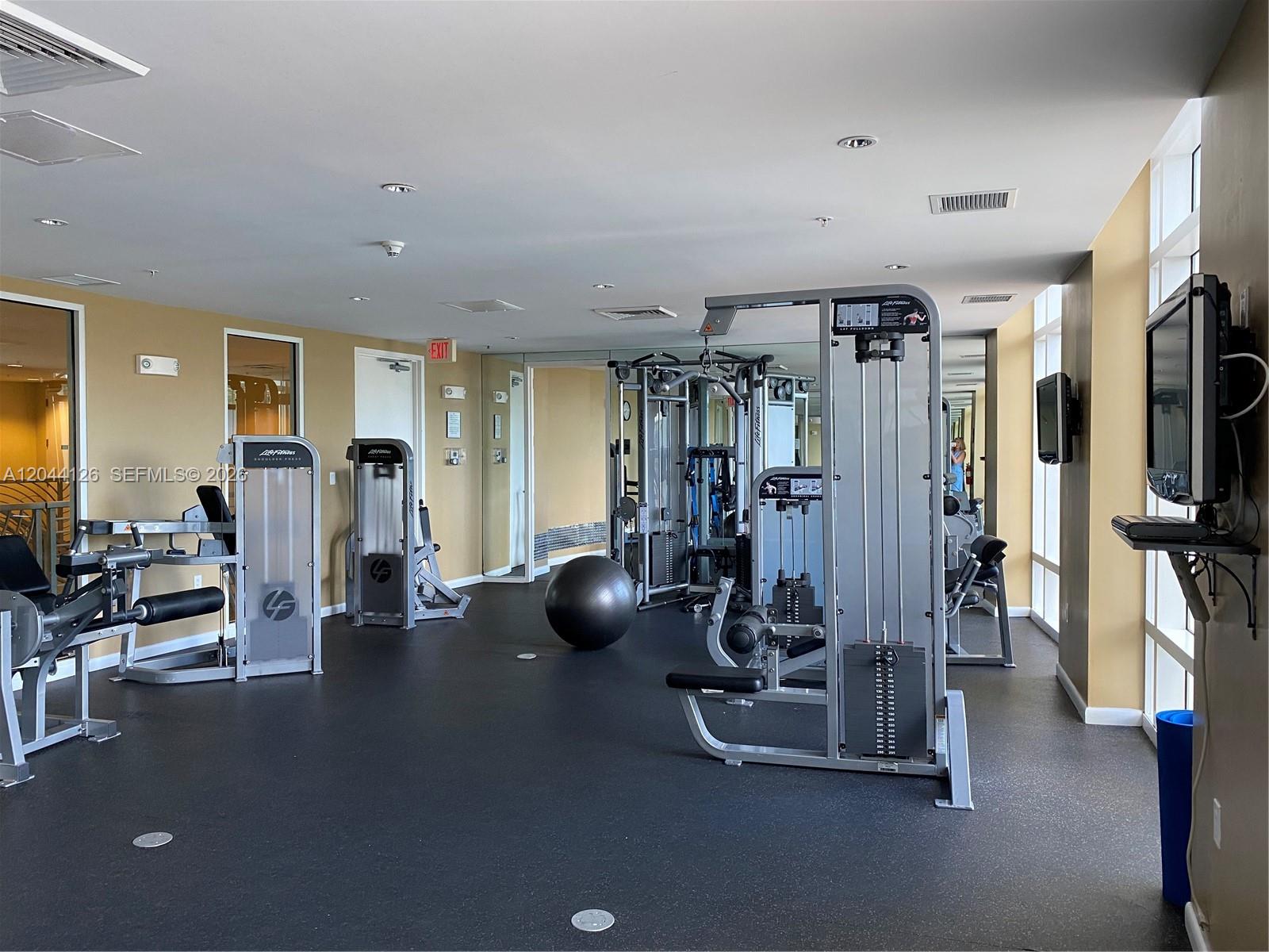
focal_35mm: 26
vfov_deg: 53.1
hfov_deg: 67.3
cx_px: 634
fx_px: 953
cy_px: 476
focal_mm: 4.25
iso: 125
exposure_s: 1/88
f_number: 1.8
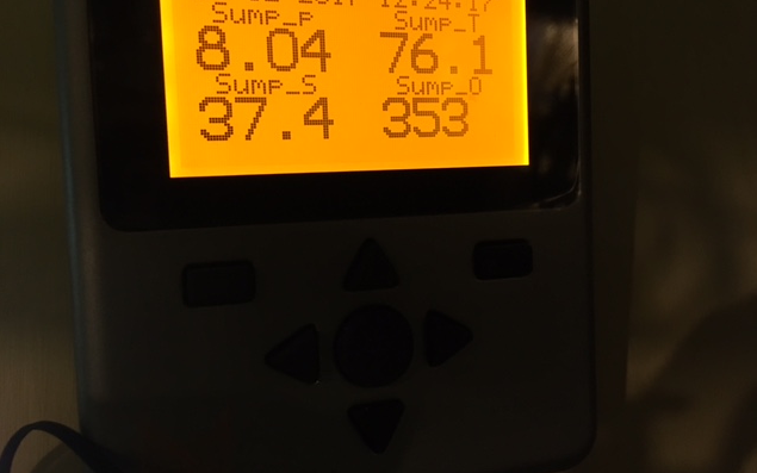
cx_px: 379
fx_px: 640
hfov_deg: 61.2
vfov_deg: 40.6
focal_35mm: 31
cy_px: 217
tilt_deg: +12.9
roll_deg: +4.1
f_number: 2.2
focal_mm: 4.15
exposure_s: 1/17
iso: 200
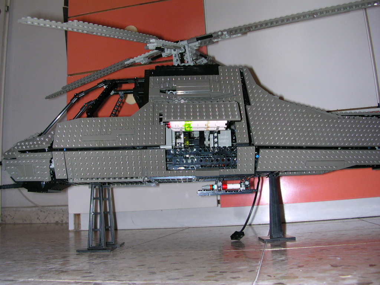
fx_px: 406
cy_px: 142
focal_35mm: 37
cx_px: 190
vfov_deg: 38.7
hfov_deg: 50.1
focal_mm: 5.6
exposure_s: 1/60
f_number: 2.7
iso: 100
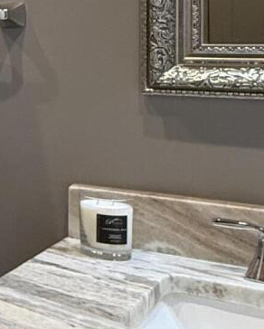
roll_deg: -0.2
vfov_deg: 24.8
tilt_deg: +0.1
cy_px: 52
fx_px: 731
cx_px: -345
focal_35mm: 75
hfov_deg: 14.5
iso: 400
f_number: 2.2
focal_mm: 2.22
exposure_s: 1/120
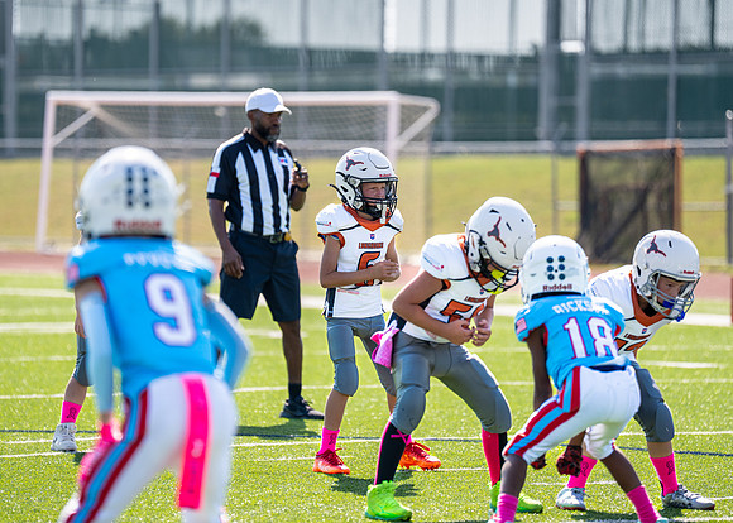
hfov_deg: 8.6
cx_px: 341
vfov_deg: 6.1
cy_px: 237
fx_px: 4884
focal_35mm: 235
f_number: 2.8
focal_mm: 200
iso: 100
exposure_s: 1/1250
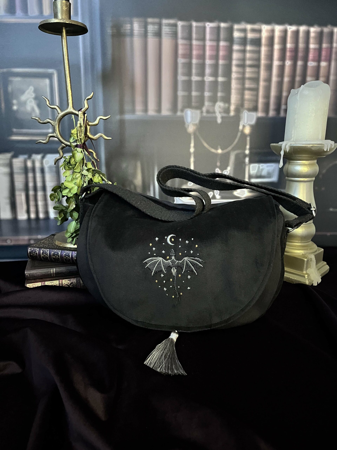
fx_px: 337
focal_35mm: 26
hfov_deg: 53.1
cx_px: 168
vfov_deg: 67.3
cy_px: 225
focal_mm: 5.1
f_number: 1.6
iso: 1600
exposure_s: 1/16
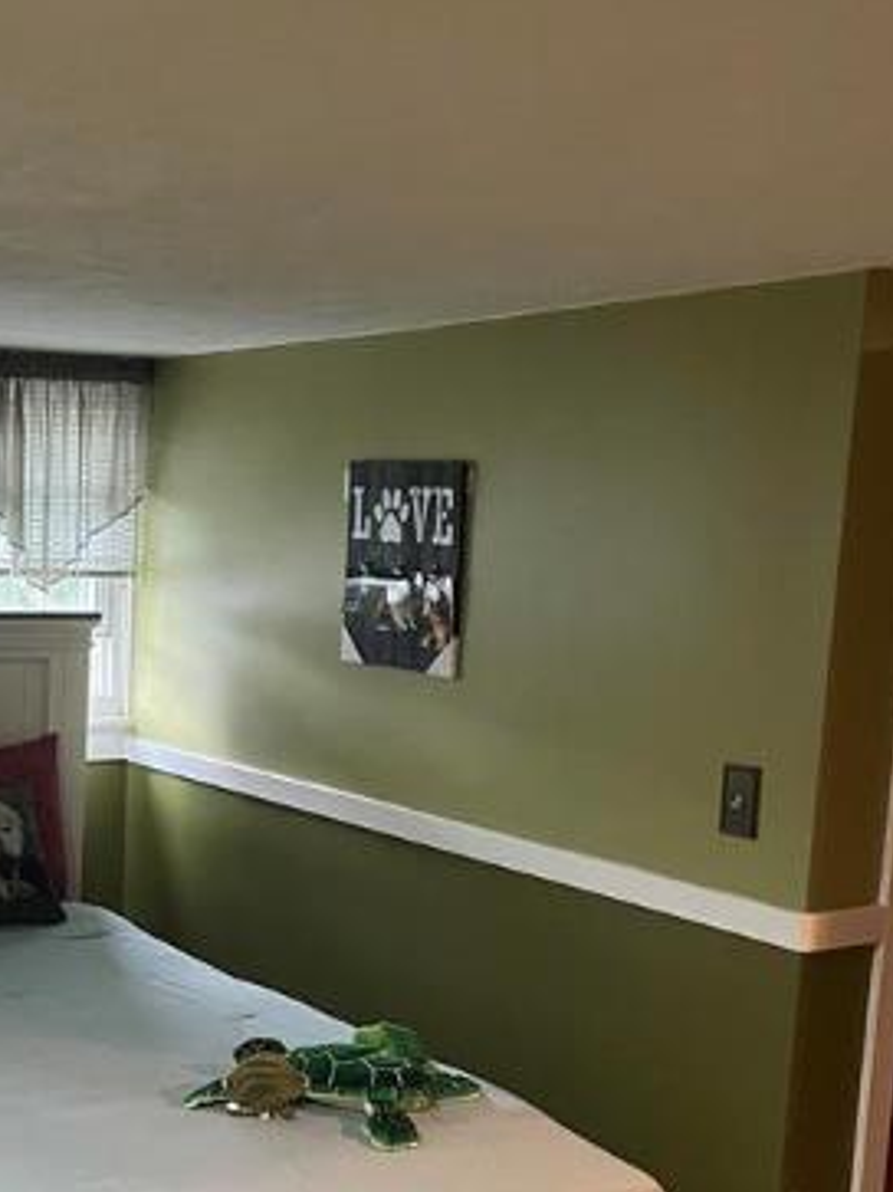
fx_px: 1893
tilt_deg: -10.9
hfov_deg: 25.4
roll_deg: +0.5
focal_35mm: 55
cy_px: 828
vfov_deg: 34.5
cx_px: 23
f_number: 1.6
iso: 400
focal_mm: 4.2
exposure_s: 1/40
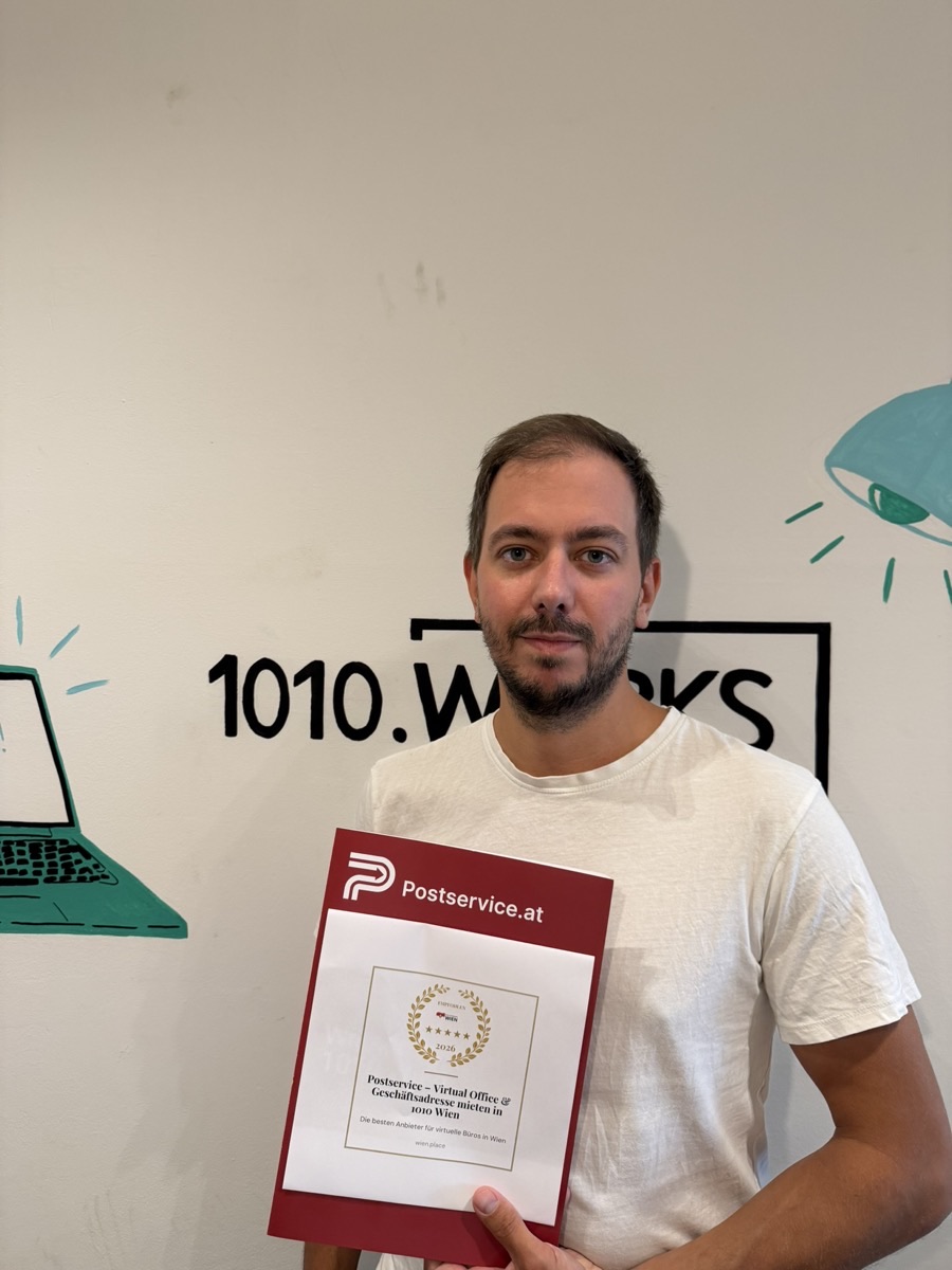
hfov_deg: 56.8
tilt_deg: -0.6
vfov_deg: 71.6
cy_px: 635
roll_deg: -1.7
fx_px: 880
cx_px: 476
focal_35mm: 24
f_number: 1.78
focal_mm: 6.76
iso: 200
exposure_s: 1/100
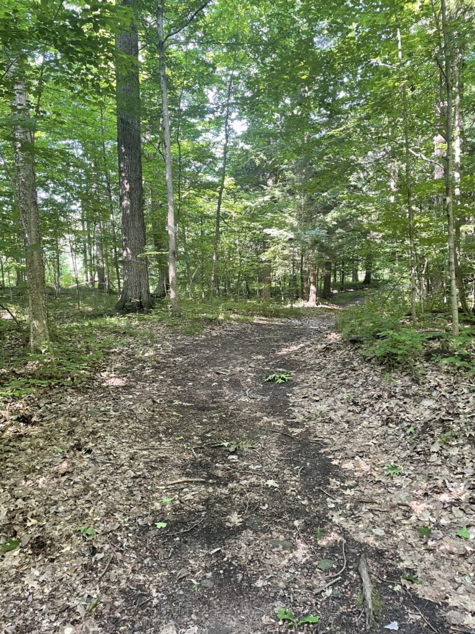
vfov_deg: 67.3
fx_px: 476
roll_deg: +2.3
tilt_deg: -8.0
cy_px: 317
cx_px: 238
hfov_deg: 53.1
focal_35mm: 26
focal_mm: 4.2
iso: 125
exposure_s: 1/62
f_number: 1.6
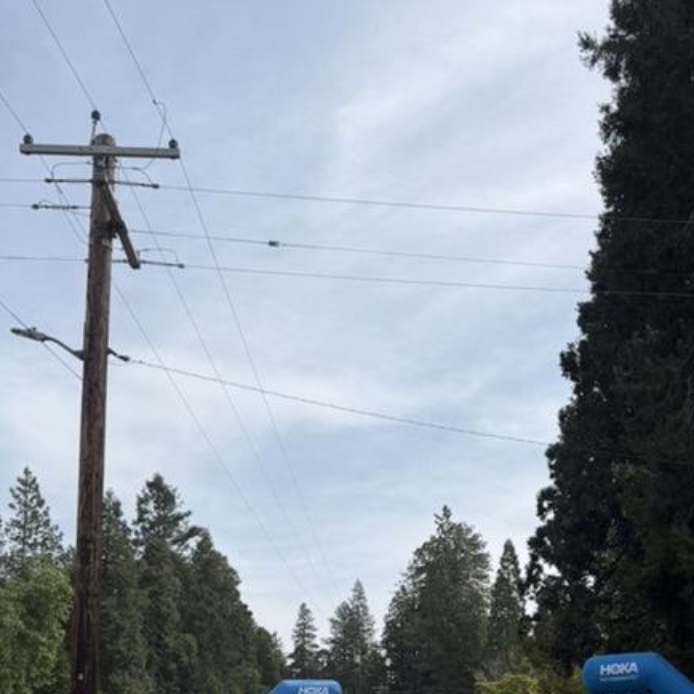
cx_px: 445
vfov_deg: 31.7
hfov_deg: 33.8
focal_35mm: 50
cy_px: 675
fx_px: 1134
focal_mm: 6.76
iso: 80
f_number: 1.78
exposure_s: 1/6711
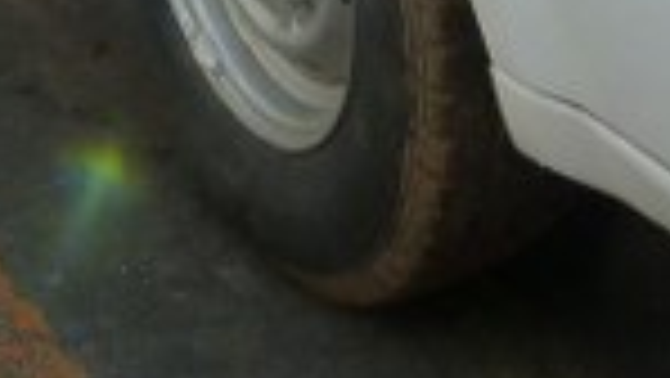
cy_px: -842
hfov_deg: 14.4
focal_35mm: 146
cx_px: 697
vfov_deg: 7.2
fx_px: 2595
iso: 125
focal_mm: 4.5
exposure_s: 1/200
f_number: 5
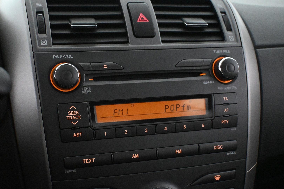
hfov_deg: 37.9
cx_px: 142
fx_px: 414
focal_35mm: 52
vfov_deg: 25.8
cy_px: 94
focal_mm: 35
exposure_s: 1/125
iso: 12800
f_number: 5.3
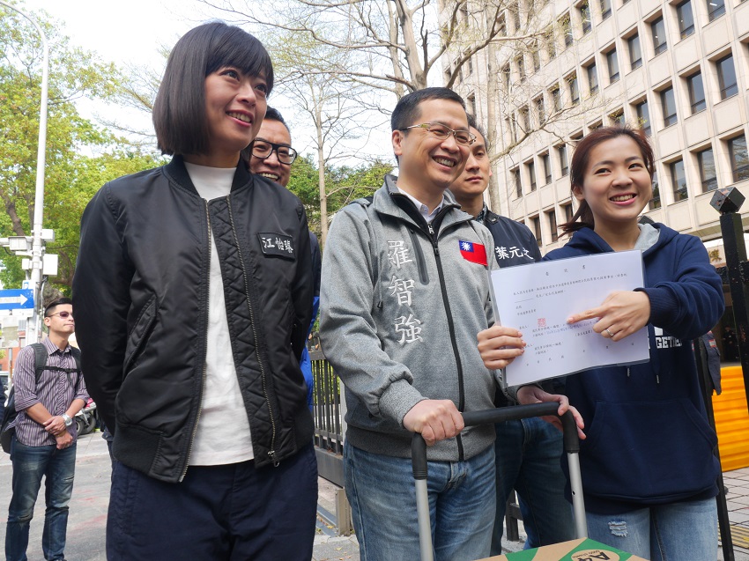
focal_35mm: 26
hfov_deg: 67.3
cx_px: 374
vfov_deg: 53.0
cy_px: 280
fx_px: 562
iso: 200
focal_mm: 13
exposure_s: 1/40
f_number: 9
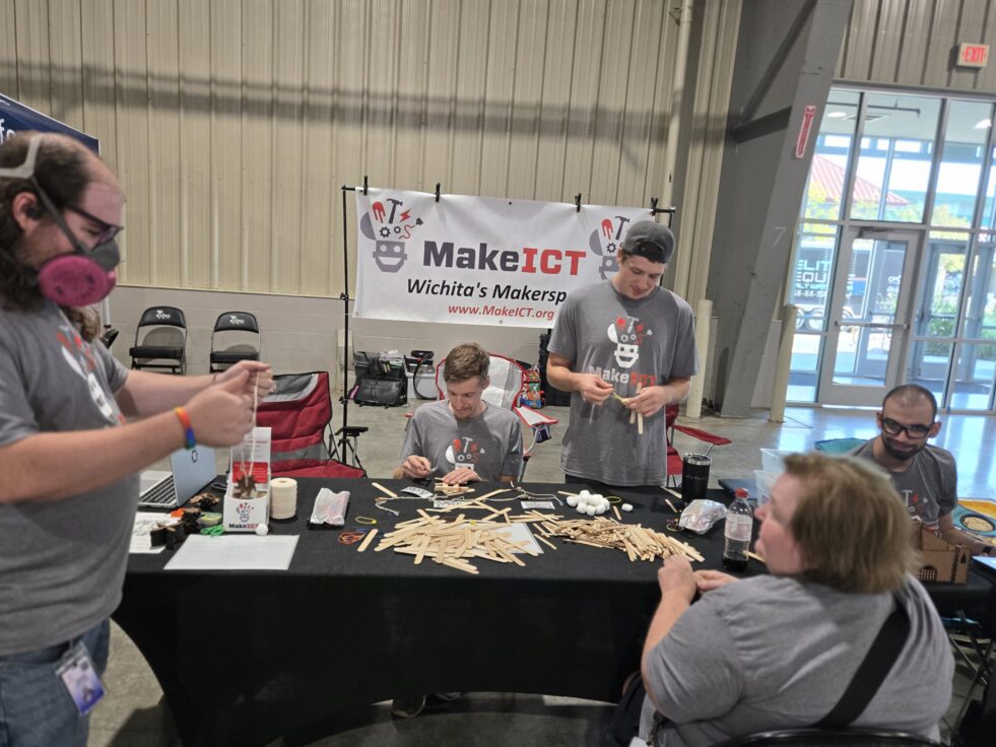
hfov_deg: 71.6
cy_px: 358
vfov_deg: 56.8
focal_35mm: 24
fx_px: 691
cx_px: 479
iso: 160
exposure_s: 1/120
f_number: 1.8
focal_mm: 5.4
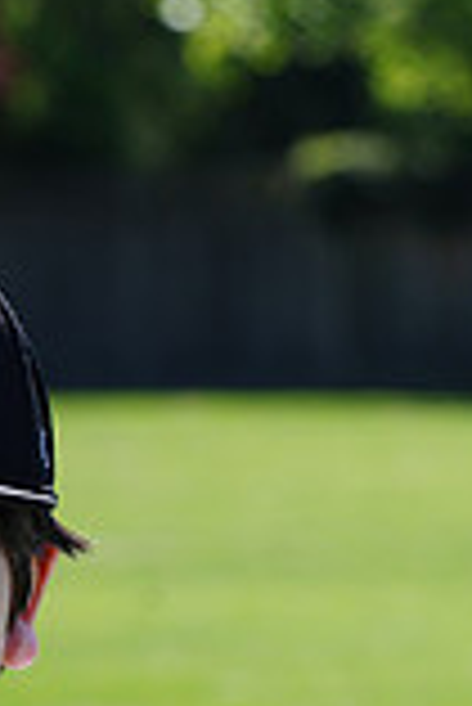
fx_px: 11989
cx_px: -142
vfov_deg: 3.4
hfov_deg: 2.3
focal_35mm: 611
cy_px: 989
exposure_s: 1/250
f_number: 9
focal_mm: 165
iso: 200
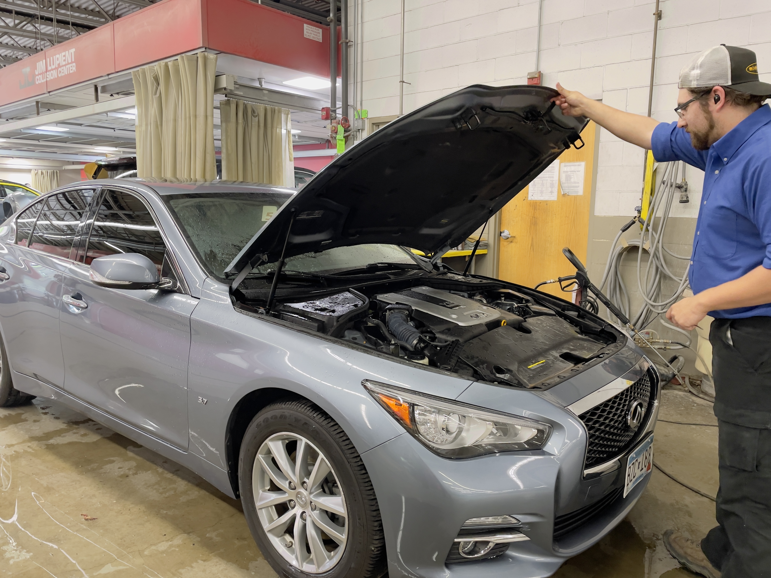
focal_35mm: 26
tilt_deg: -8.0
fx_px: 579
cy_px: 289
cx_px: 386
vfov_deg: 53.1
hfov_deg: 67.3
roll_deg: -0.1
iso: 200
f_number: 1.6
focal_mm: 4.2
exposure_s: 1/60
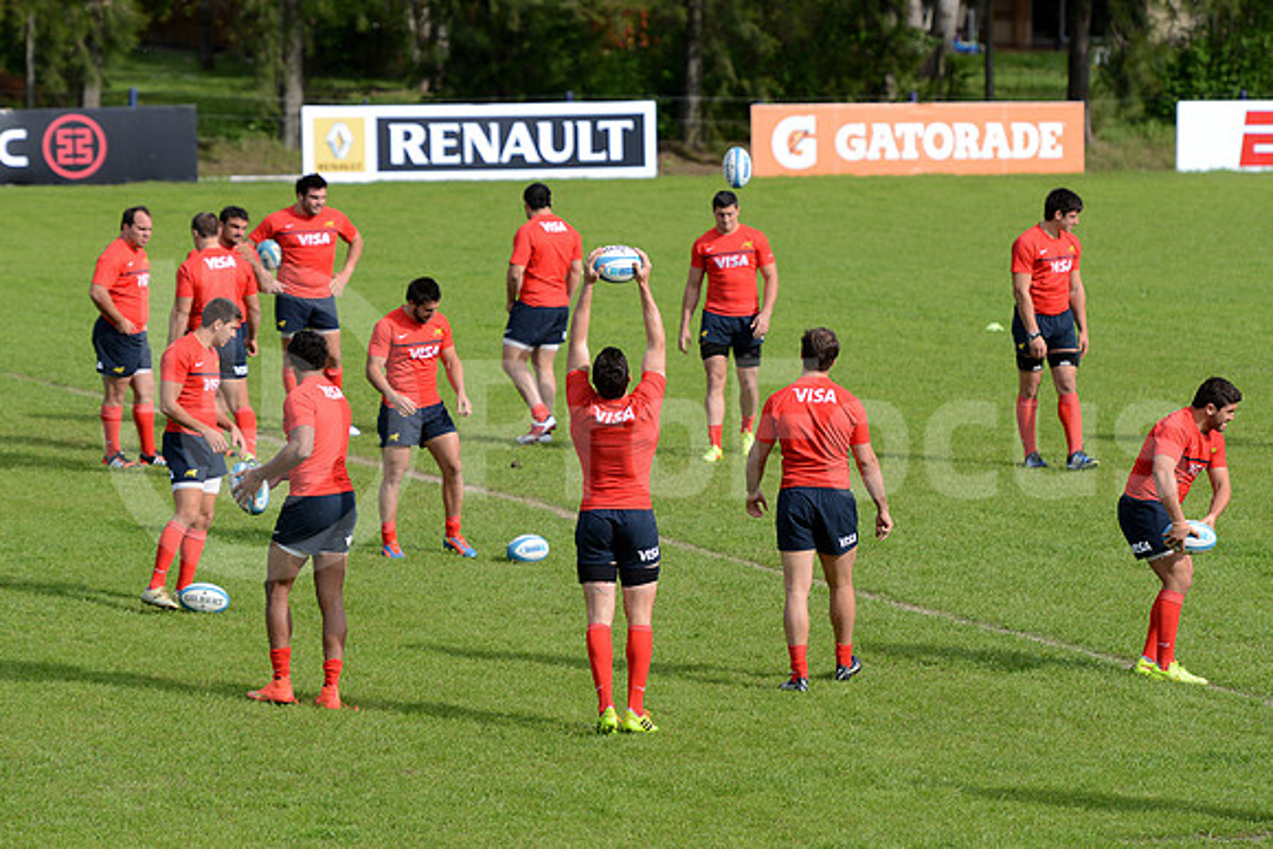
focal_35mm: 190
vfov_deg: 7.2
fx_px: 6720
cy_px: 424
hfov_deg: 10.8
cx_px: 636
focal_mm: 190
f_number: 4
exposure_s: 1/1250
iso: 320
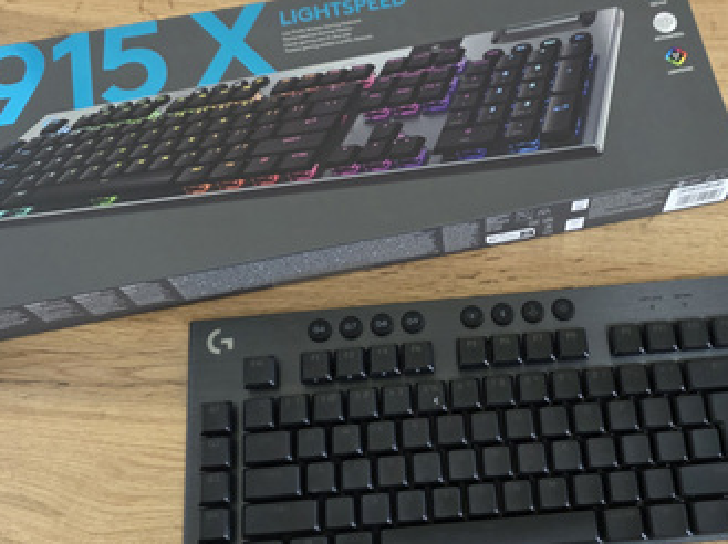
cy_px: 276
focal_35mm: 42
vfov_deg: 34.3
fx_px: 882
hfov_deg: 44.3
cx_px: 478
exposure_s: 1/101
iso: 400
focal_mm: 6.3
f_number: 1.7
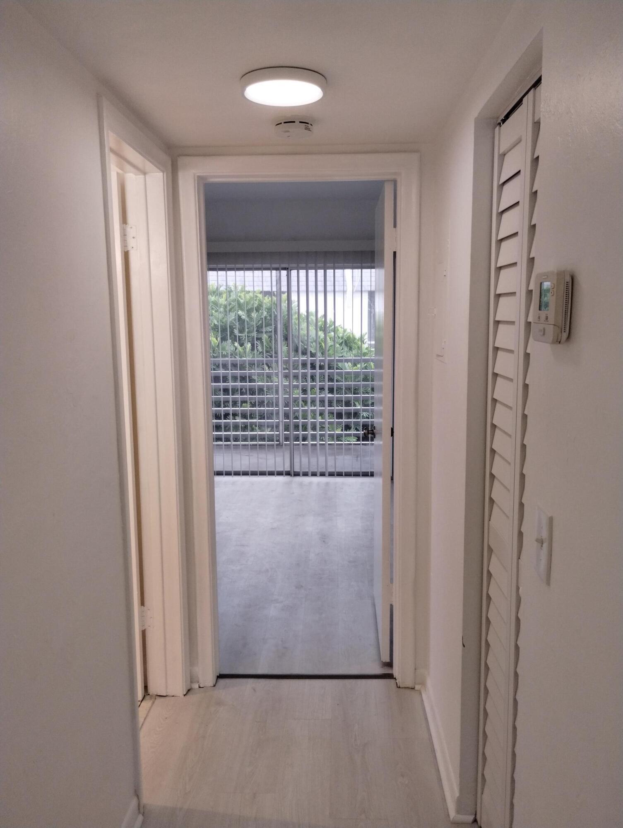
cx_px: 312
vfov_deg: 63.4
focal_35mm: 28
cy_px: 414
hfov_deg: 49.8
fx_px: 670
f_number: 1.8
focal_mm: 4.27
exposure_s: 1/100
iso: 341
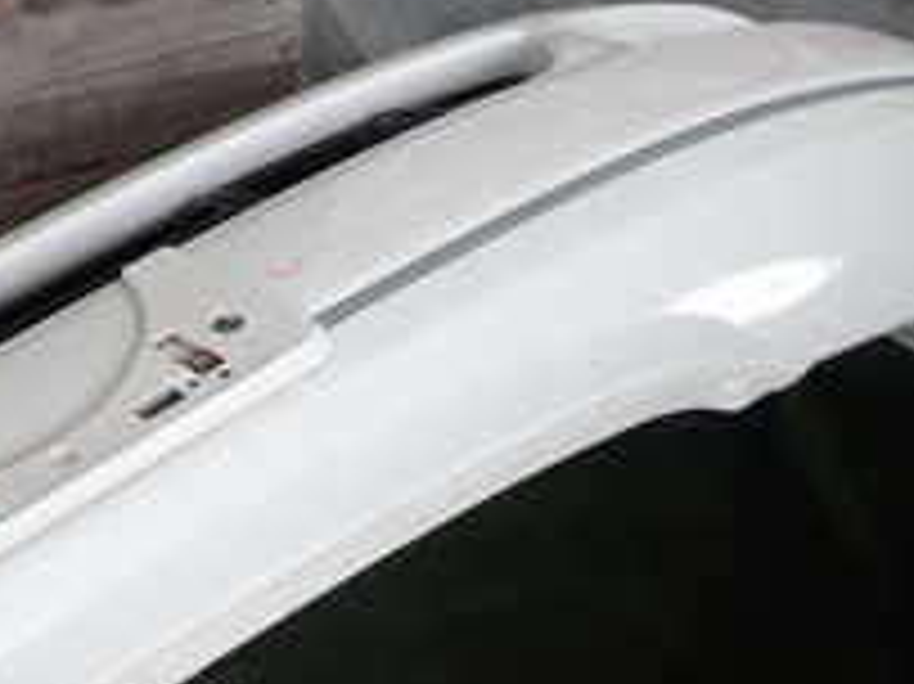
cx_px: -149
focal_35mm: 74
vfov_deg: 18.6
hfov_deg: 24.2
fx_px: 1953
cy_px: 868
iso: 100
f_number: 2
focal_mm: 4.5
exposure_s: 1/160
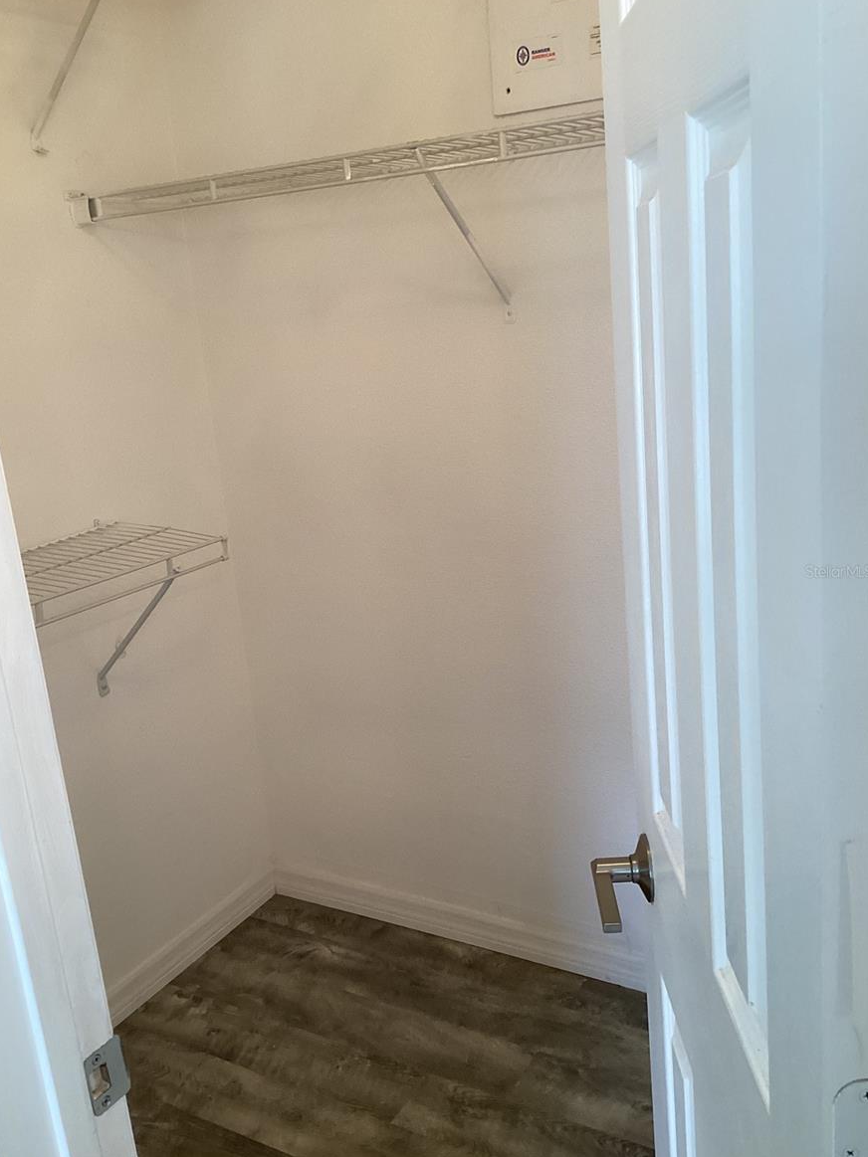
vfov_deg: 56.8
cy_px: 571
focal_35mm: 32
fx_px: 1070
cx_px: 428
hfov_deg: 44.2
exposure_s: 1/60
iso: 160
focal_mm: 3.3
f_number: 2.4
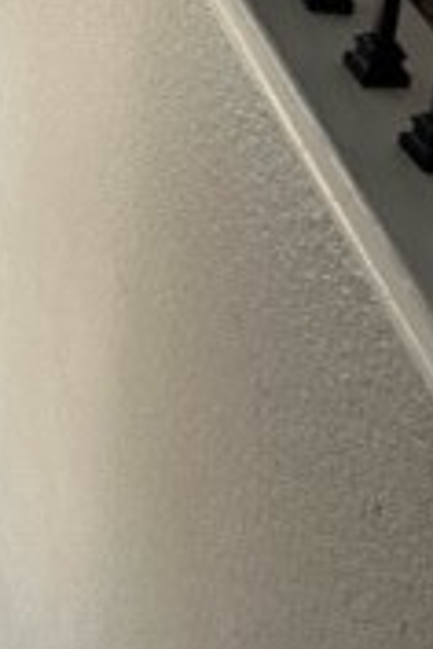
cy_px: -326
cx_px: -253
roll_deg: -0.5
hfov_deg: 13.1
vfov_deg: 18.4
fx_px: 1768
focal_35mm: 98
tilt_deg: -18.6
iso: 125
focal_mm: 5.1
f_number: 1.6
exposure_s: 1/101
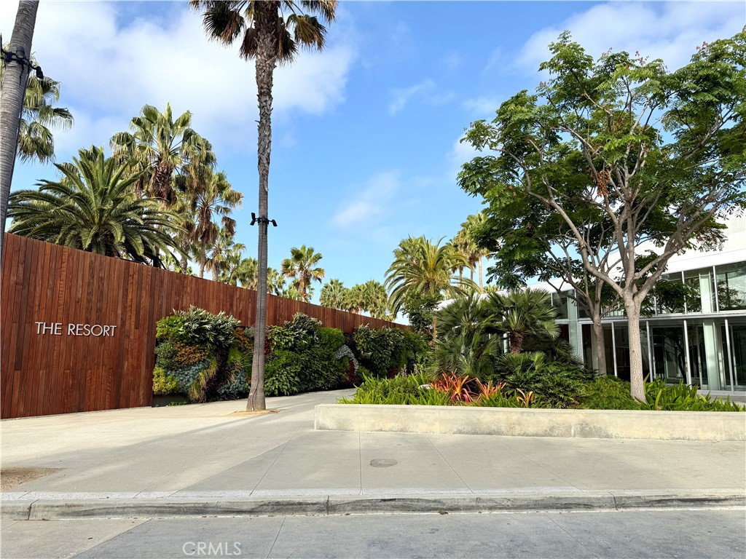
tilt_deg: +8.5
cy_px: 280
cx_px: 373
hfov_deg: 71.6
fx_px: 517
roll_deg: -0.6
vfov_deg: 56.8
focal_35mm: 24
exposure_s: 1/3759
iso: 80
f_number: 1.78
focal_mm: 6.76
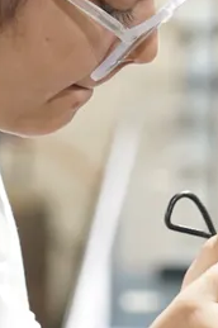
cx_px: 90
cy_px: 329
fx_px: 4435
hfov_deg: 2.8
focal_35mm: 487
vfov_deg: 4.2
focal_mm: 105
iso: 3200
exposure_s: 1/80
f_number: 4.5
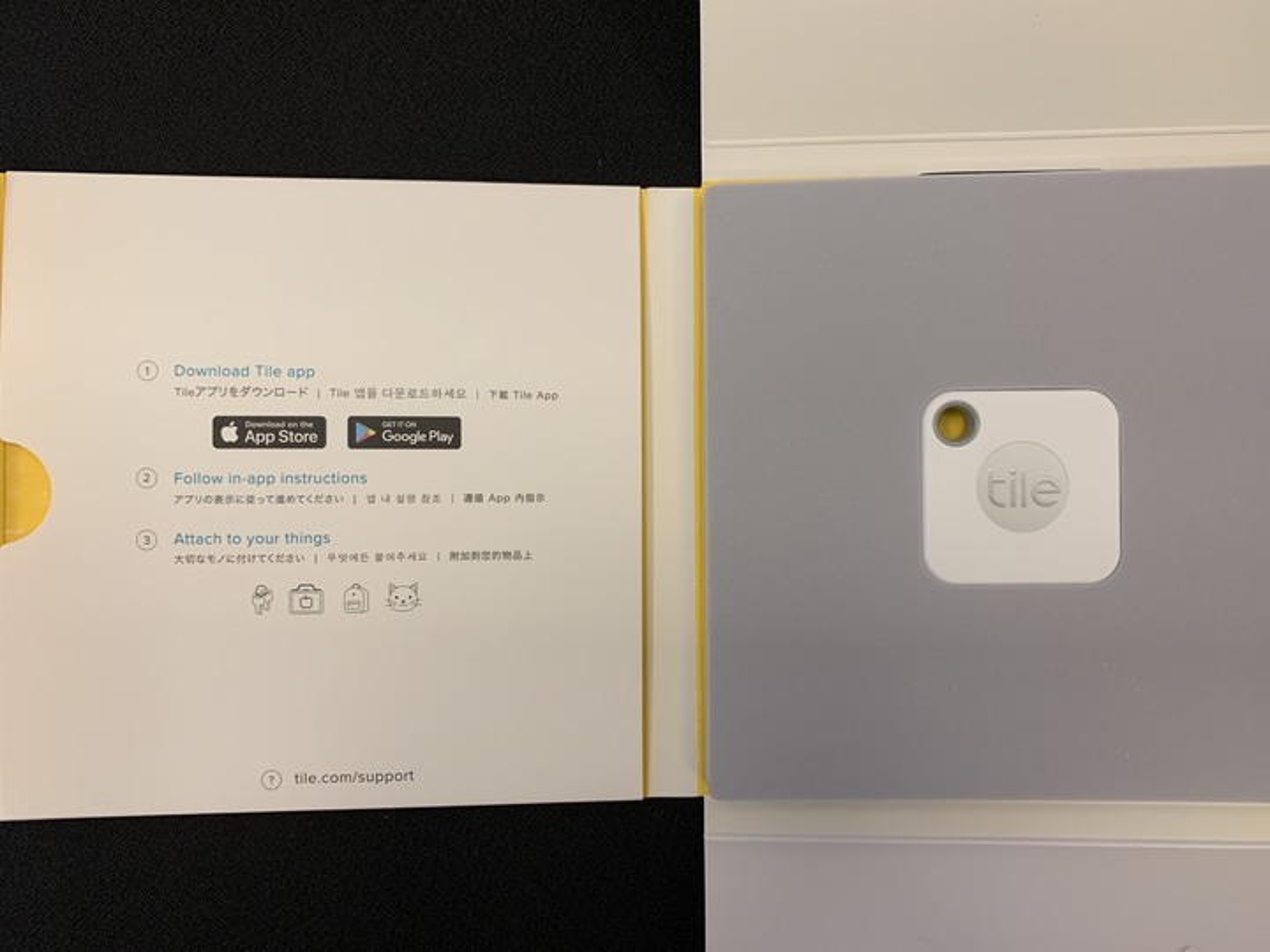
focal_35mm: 26
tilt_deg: -88.7
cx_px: 635
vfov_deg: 53.1
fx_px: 954
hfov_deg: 67.3
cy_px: 476
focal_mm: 4.25
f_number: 1.8
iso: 125
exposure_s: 1/60
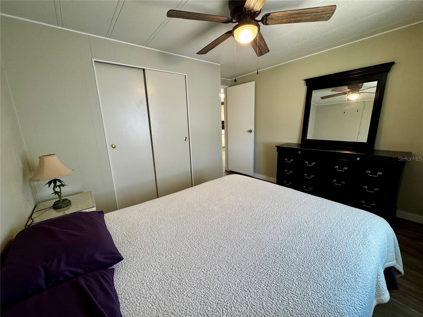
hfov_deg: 102.1
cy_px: 158
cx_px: 212
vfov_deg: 85.7
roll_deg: +1.8
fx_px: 171
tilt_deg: -12.3
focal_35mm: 14
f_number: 2.2
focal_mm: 2.22
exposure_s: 1/60
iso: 200
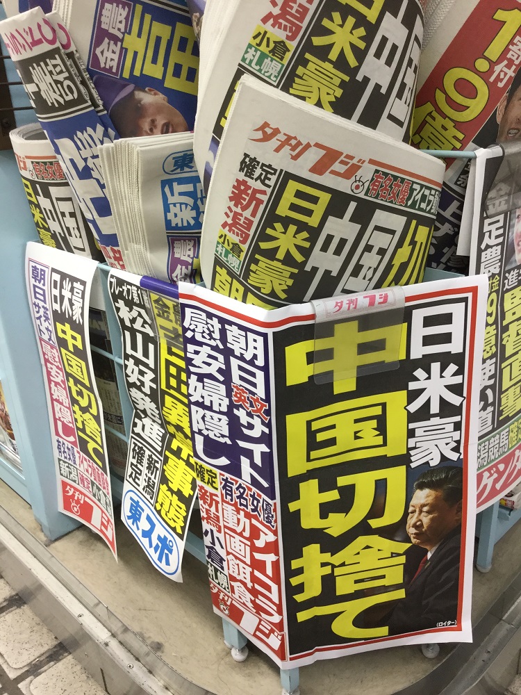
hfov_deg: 45.4
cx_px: 260
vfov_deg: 58.4
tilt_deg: -23.9
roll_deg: +4.0
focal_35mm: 31
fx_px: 622
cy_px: 348
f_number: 2.4
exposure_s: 1/30
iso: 50
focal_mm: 3.3
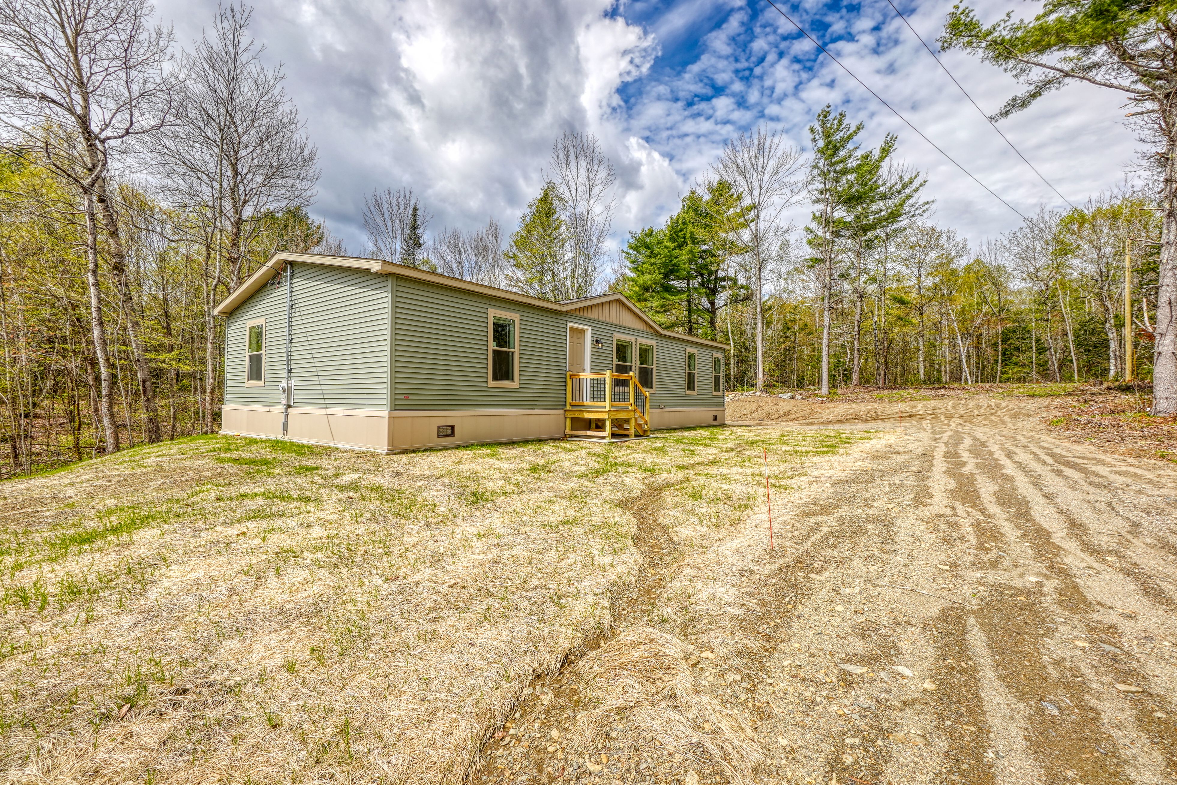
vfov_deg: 77.3
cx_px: 588
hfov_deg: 100.4
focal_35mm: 15
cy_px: 392
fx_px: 490
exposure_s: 1/160
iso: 100
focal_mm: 10
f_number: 11
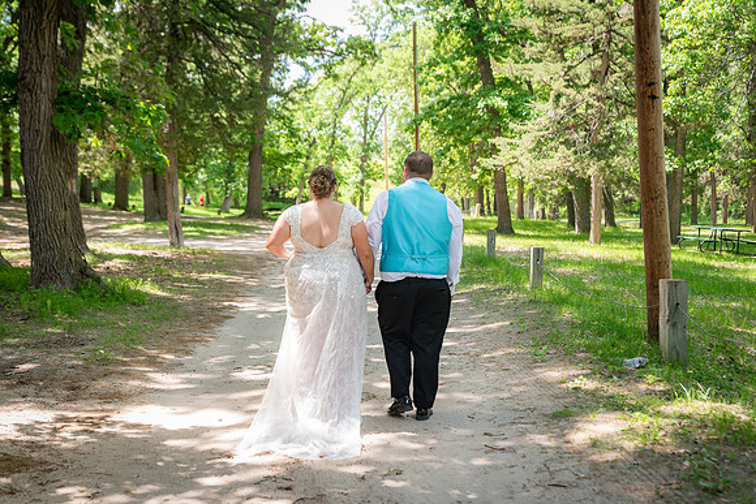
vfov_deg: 28.1
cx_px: 378
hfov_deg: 41.1
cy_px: 252
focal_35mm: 48
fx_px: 1008
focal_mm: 48
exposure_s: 1/160
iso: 200
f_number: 4
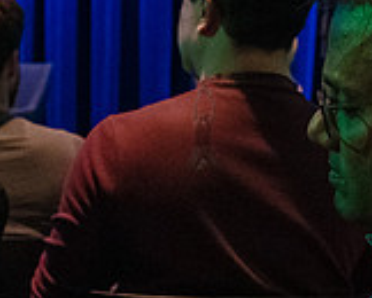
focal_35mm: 110
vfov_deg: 13.6
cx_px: 135
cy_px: 370
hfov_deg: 17.4
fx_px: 1213
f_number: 3.5
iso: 8000
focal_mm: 29
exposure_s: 1/125
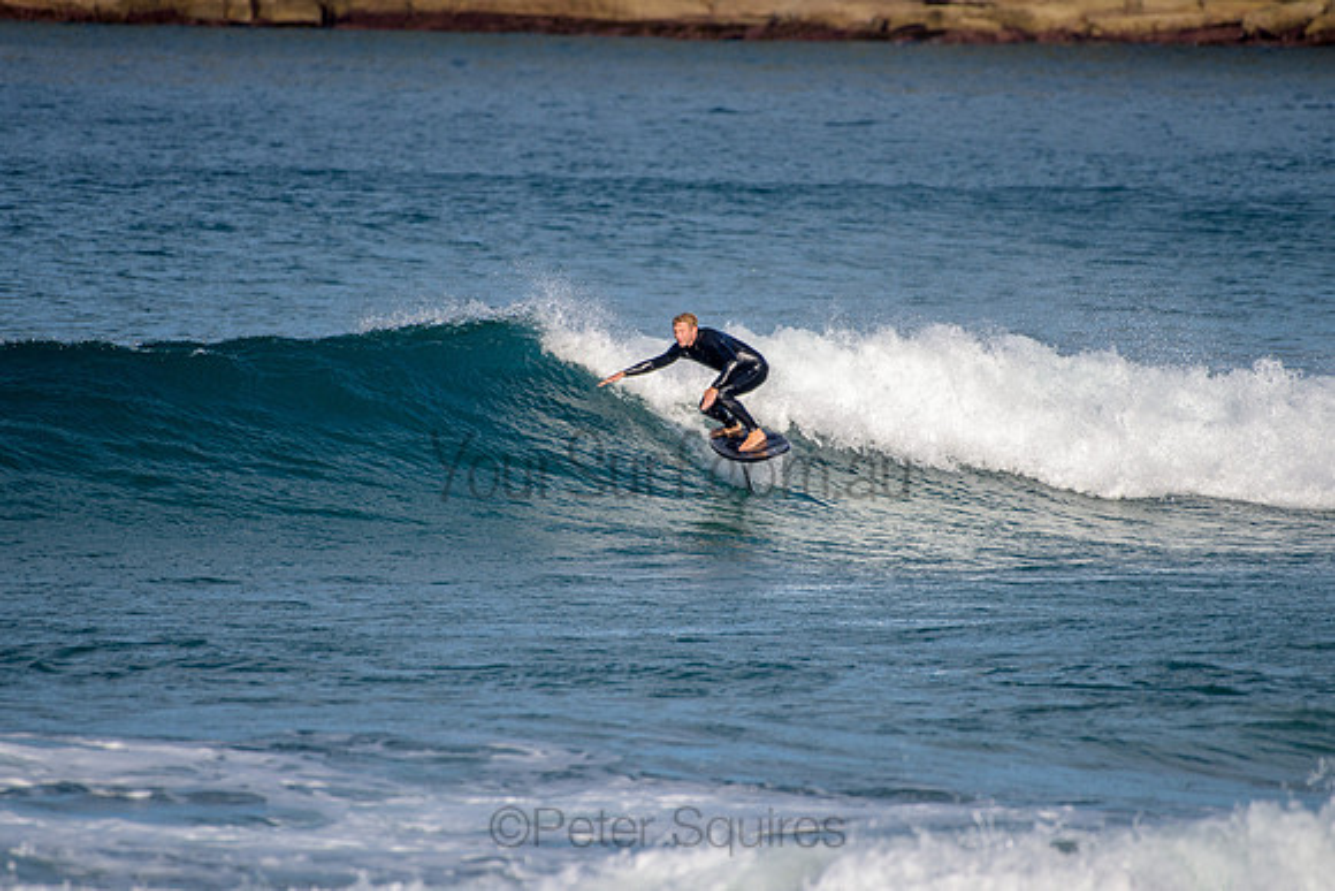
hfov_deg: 3.4
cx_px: 686
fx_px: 22747
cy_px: 433
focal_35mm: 613
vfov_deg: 2.2
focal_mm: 500
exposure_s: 1/2000
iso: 160
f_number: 5.6
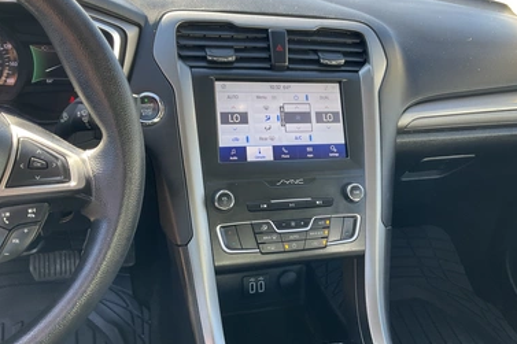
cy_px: 155
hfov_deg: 58.7
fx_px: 459
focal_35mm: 32
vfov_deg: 41.0
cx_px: 272
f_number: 1.8
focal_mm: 3
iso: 40
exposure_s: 1/122
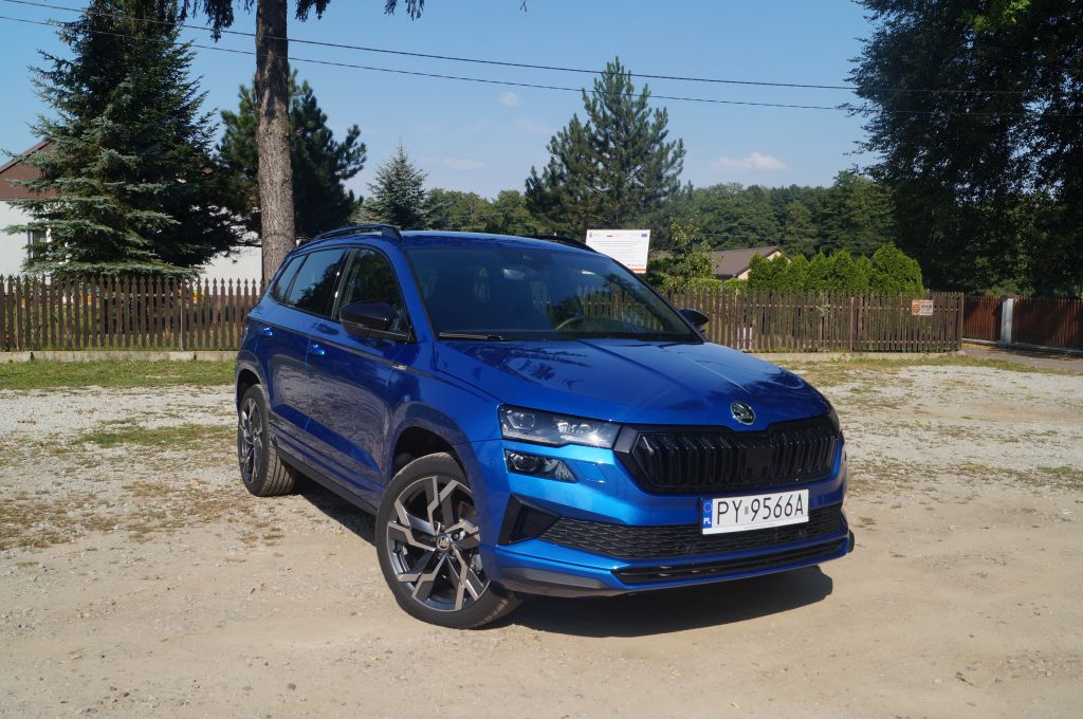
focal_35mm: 33
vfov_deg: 39.9
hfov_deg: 57.3
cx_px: 542
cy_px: 360
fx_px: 991
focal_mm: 22
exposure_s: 1/125
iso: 100
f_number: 13
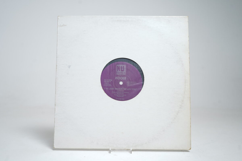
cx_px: 121
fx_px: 222
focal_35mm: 33
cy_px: 80
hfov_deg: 57.2
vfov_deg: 40.0
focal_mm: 33
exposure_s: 1/6
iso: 64
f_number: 5
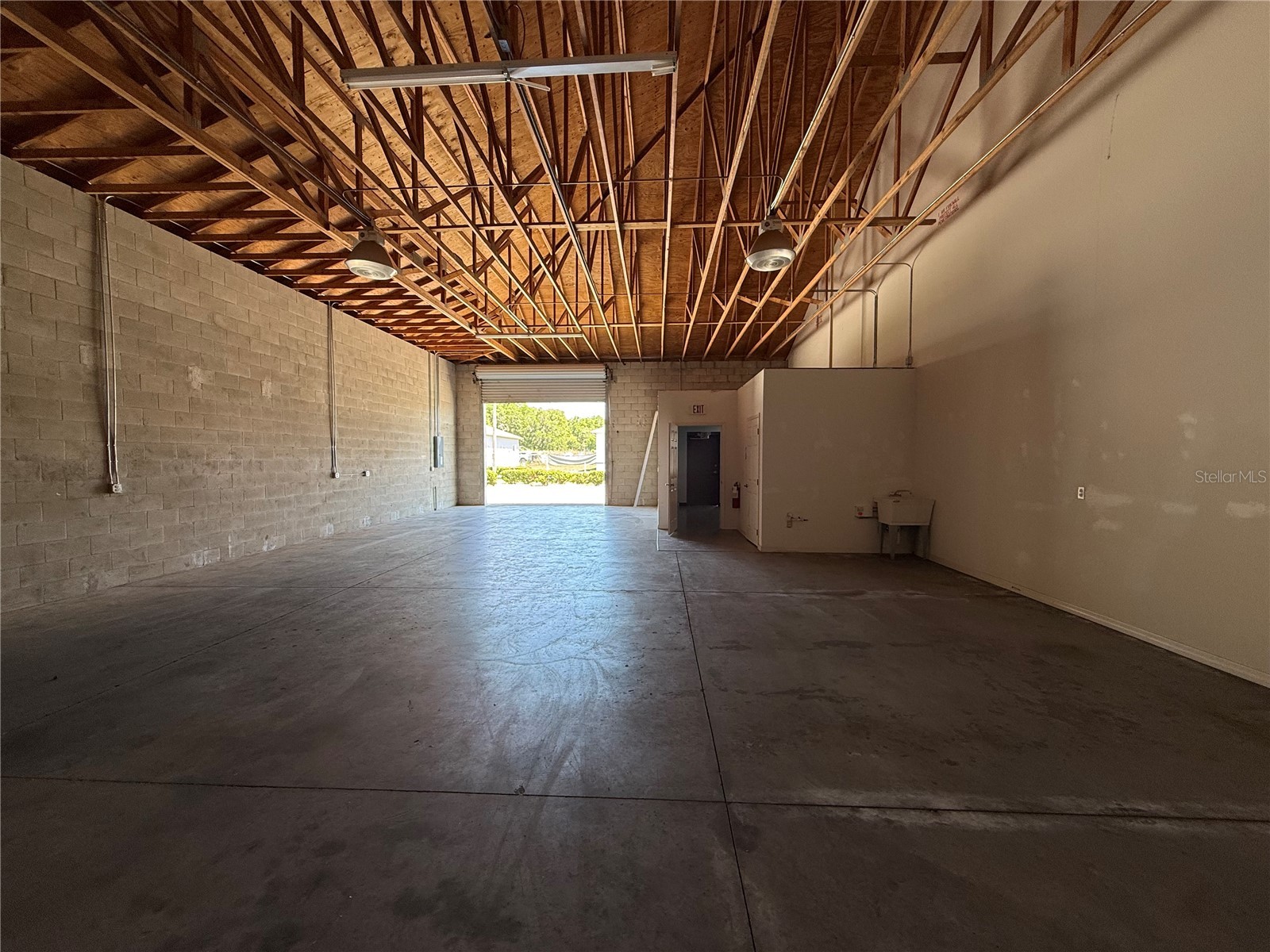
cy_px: 476
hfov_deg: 102.1
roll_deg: +0.8
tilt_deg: -1.2
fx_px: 514
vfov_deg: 85.7
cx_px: 635
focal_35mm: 14
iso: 80
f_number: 2.2
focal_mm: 2.22
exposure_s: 1/99
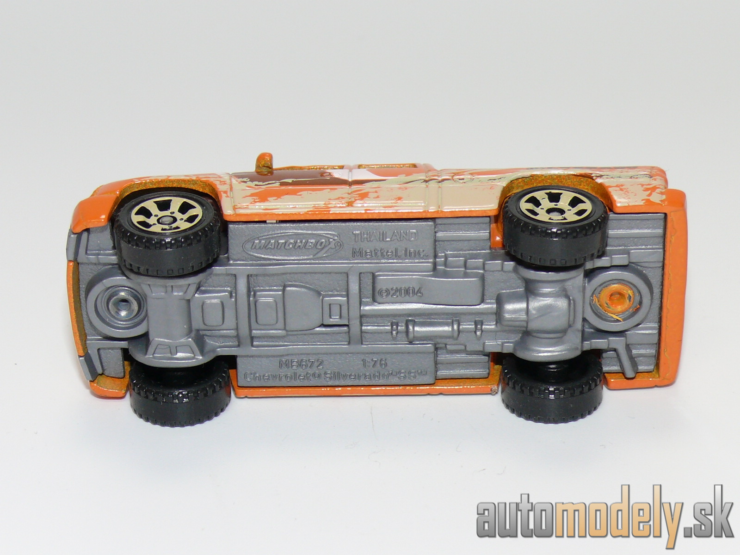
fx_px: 2245
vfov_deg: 14.1
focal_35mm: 105
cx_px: 370
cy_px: 278
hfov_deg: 18.7
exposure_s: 1/30
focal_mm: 13.7
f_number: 4
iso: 100
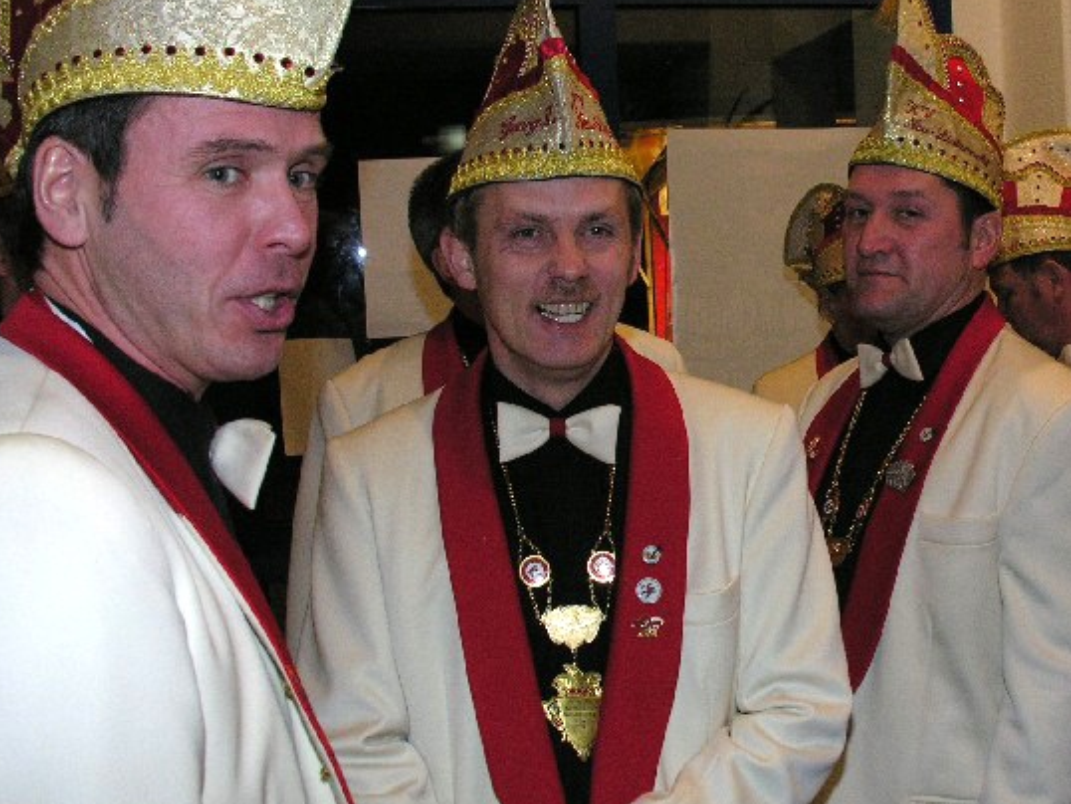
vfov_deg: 28.0
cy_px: 364
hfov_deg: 36.2
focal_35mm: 52
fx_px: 1610
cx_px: 764
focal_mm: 8.9
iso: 200
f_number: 4
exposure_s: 1/60.1
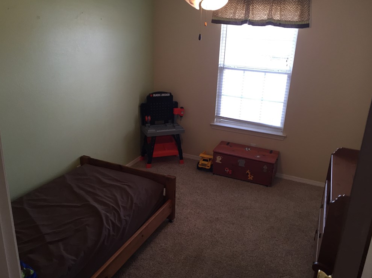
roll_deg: -2.4
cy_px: 137
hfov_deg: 60.0
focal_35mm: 30
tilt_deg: -18.9
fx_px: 322
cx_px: 186
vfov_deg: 46.8
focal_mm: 4.15
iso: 32
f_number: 2.2
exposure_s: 1/30
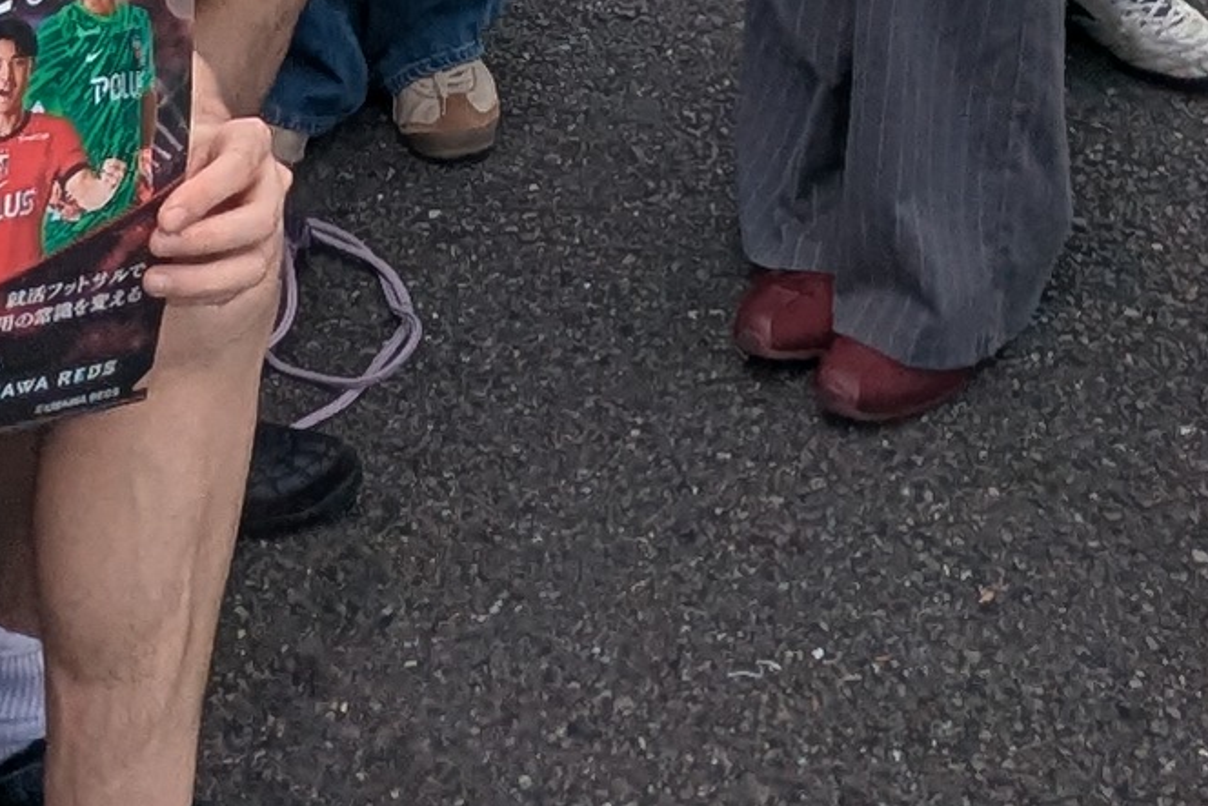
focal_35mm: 101
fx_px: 3390
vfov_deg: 11.0
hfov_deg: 20.2
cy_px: -1254
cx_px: 764
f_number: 2.2
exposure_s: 1/1068
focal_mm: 2.35
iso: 48
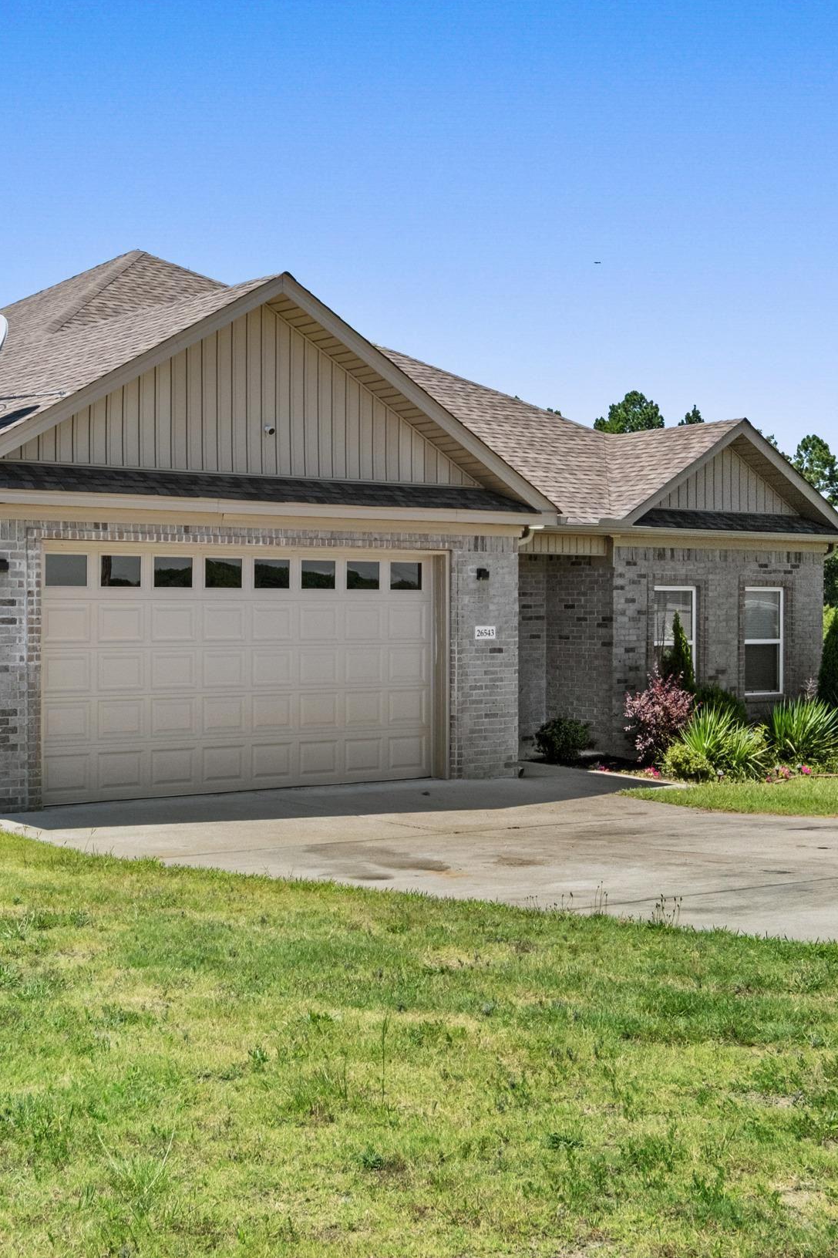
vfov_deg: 42.7
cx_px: 321
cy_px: 616
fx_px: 1606
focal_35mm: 46
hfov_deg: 29.1
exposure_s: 1/800
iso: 400
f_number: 8
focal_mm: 20
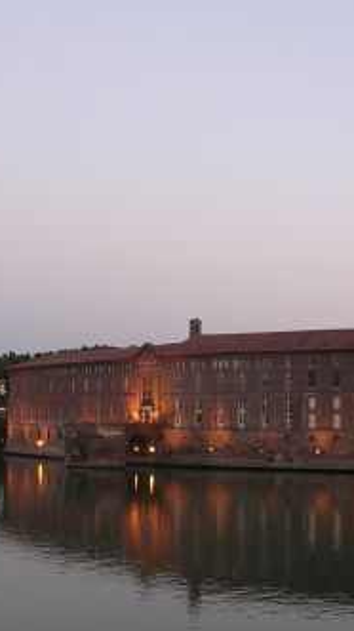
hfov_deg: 18.8
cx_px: 156
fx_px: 1069
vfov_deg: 32.8
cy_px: 301
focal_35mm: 64
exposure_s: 1/7.7
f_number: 2.8
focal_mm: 5.8
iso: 100
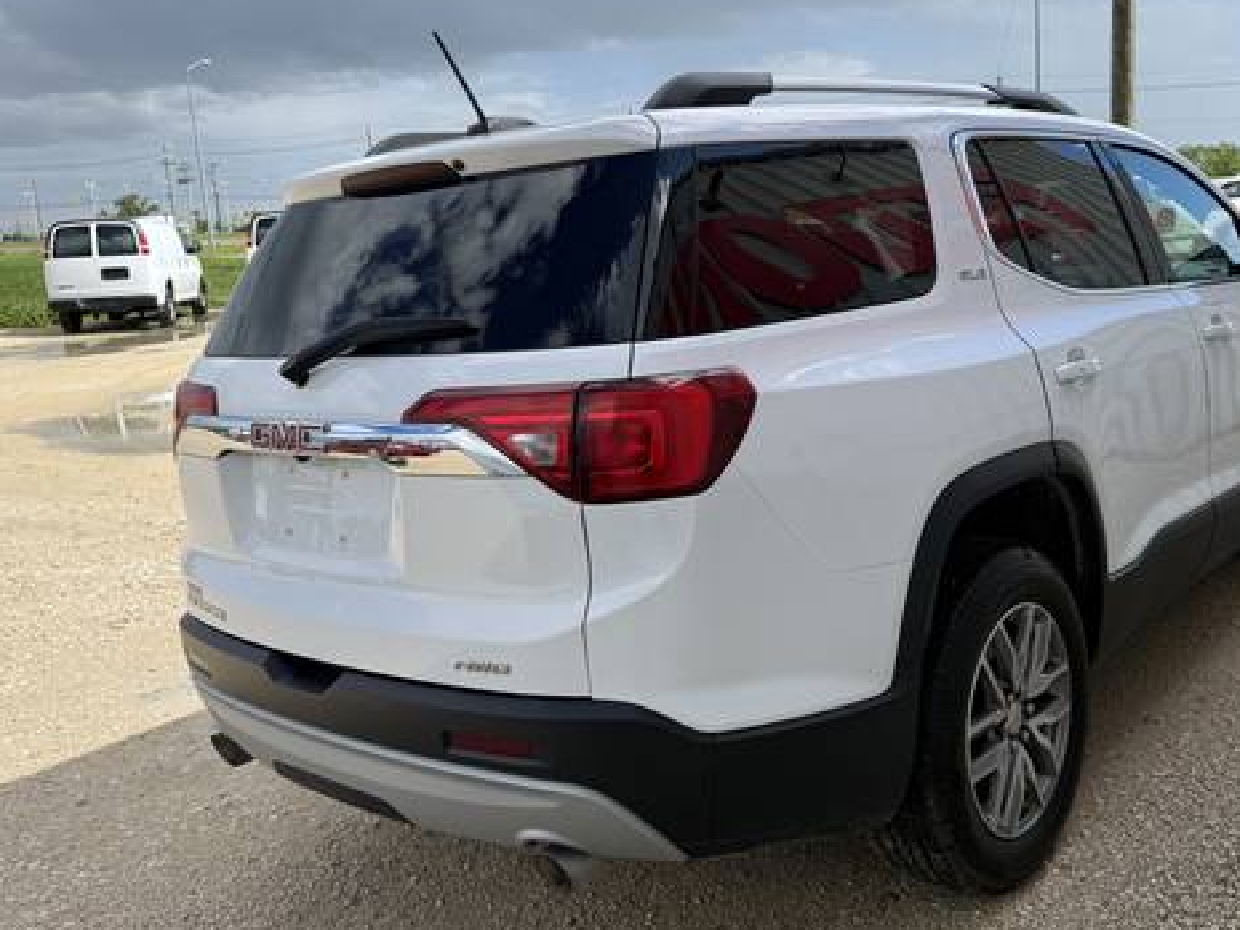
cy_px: 477
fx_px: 1182
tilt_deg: -7.5
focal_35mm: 33
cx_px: 720
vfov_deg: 43.0
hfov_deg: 55.1
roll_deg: +2.6
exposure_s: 1/3279
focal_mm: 6.76
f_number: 1.78
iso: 80
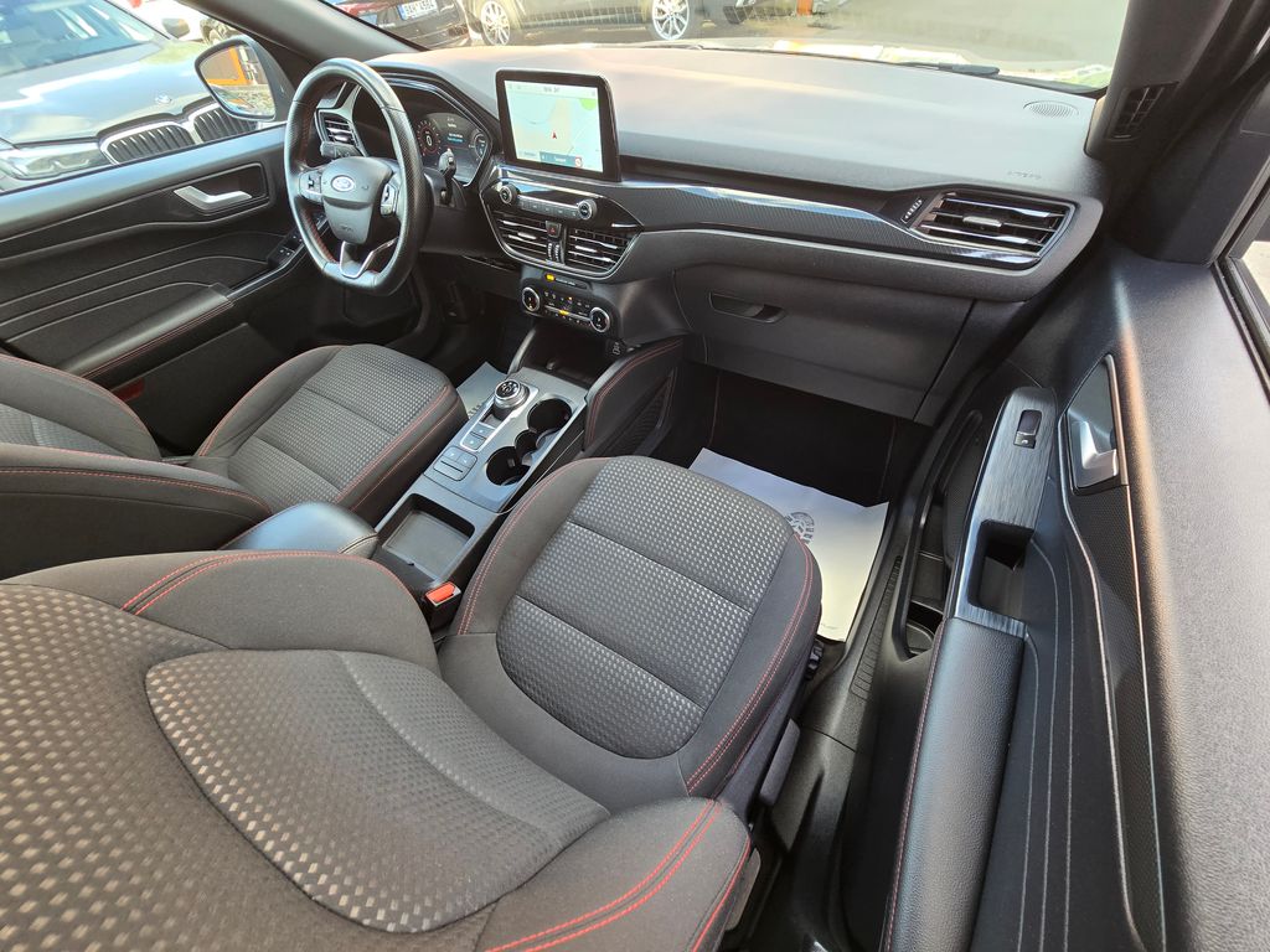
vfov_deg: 89.9
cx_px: 635
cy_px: 476
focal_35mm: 13
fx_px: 477
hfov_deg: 106.2
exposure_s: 1/60
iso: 160
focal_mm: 2.2
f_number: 2.2
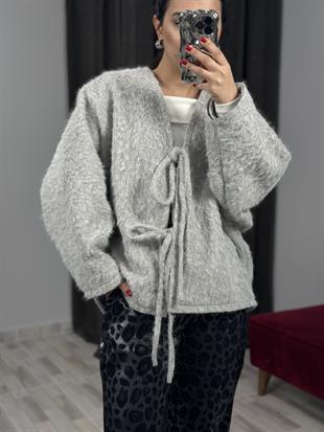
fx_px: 599
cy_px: 216
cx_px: 162
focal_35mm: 48
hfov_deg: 30.3
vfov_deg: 39.6
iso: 64
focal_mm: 6.86
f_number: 1.78
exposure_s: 1/105
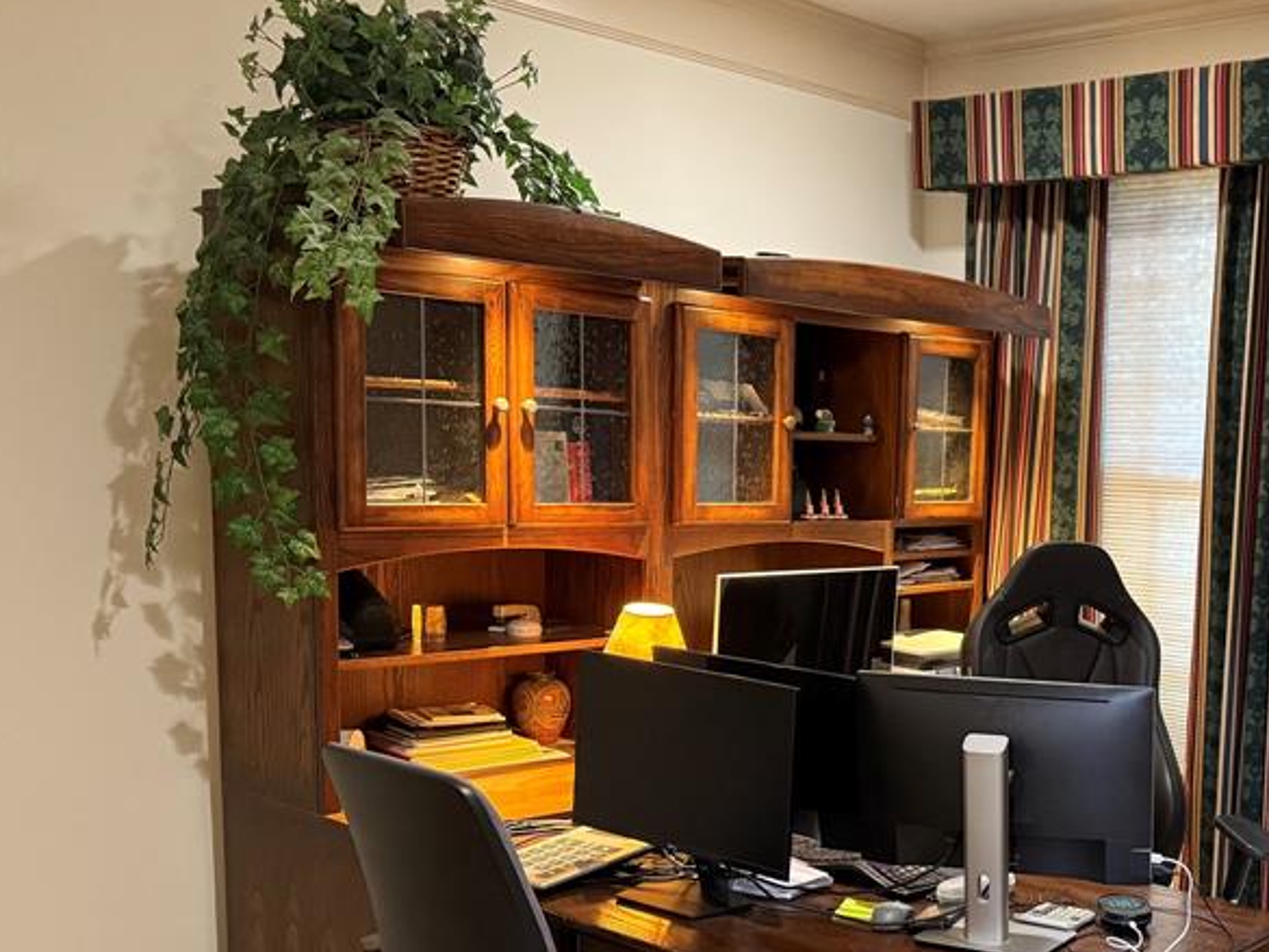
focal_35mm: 42
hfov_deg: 42.3
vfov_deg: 33.9
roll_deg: -2.1
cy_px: 674
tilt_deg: -7.8
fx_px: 1540
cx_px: 1061
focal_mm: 6.76
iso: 400
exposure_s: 1/60
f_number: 1.78
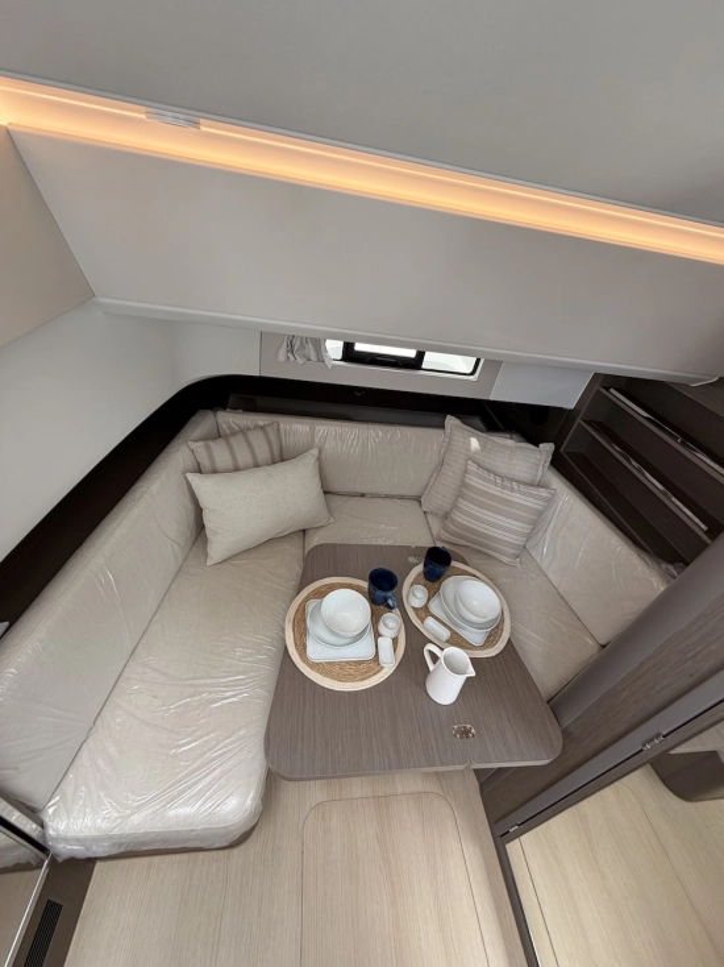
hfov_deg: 85.6
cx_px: 362
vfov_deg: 102.1
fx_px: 391
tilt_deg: -37.3
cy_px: 484
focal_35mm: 14
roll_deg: -11.6
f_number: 2.2
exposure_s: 1/121
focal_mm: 2.22
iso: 80
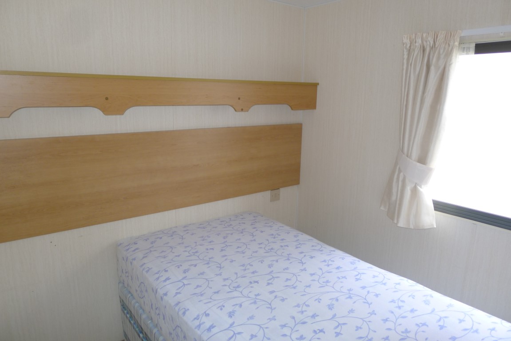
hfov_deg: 73.7
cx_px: 256
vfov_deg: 53.2
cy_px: 170
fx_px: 341
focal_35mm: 24
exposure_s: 1/60
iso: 100
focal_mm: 5.1
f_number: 2
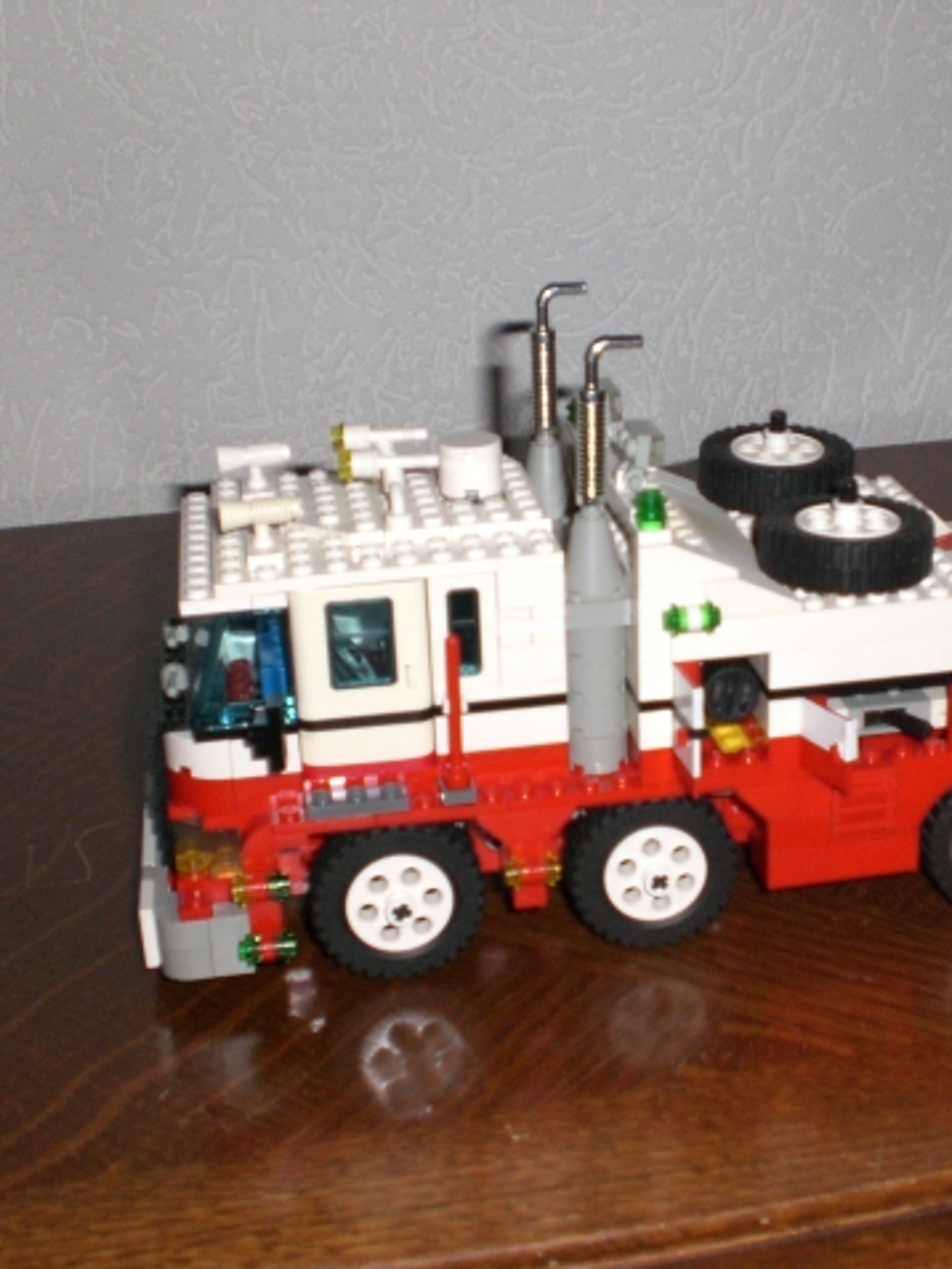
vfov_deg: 37.5
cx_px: 718
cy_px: 636
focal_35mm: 51
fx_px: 1869
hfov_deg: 28.1
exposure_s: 1/60
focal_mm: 6.3
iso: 200
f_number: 3.1
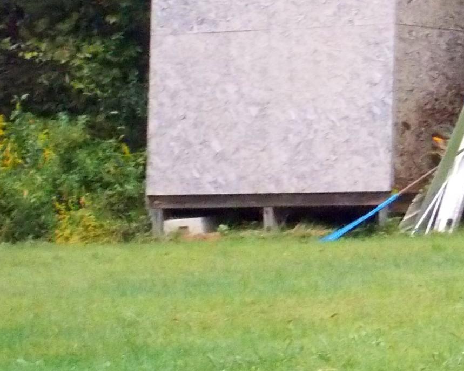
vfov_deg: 5.3
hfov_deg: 6.5
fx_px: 4025
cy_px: -70
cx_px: 750
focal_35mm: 293
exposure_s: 1/60
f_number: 6.3
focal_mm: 15.4
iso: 720
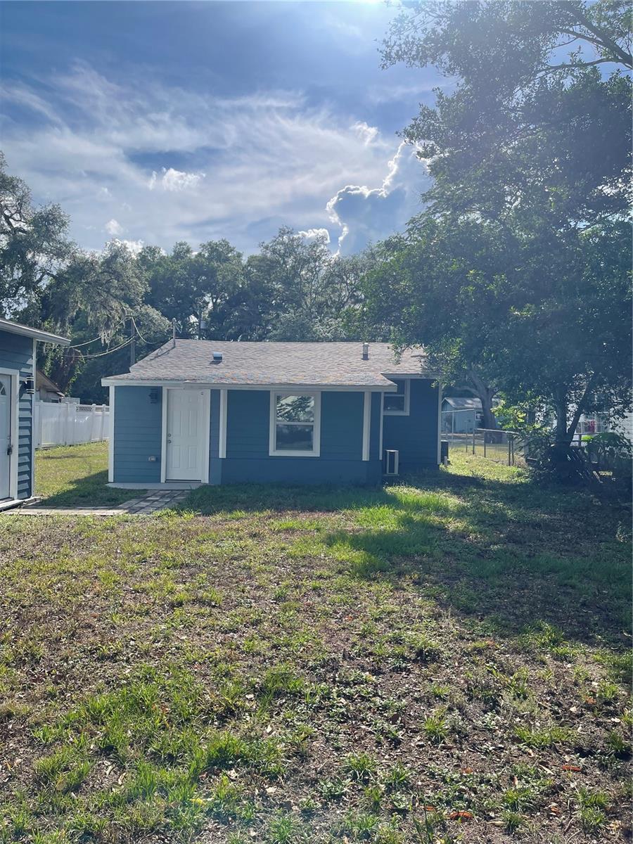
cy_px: 422
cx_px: 316
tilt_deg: -0.5
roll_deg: -1.8
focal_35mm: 25
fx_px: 610
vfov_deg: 69.4
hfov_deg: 54.9
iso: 32
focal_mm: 5.1
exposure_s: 1/5376
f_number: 1.6
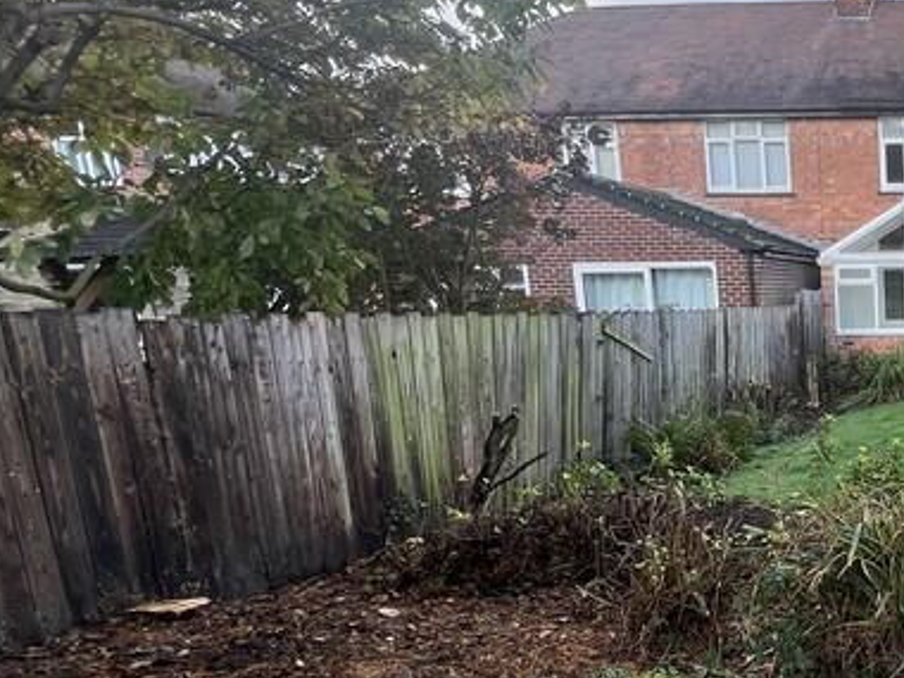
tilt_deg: -12.8
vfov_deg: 39.2
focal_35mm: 35
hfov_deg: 41.2
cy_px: 535
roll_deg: +0.1
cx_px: 1011
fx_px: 914
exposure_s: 1/181
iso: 32
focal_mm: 1.57
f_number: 1.8
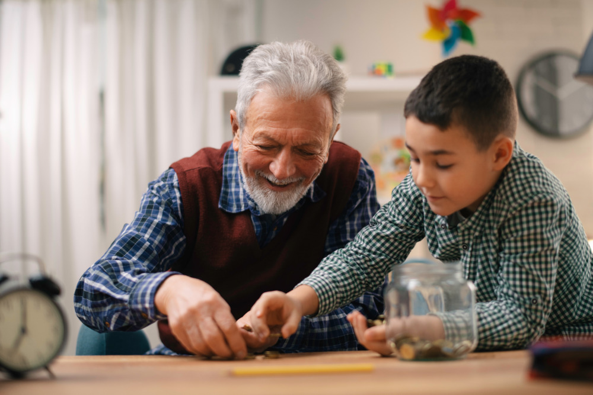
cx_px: 296
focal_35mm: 58
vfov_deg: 23.4
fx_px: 955
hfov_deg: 34.5
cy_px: 198
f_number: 2
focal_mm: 58
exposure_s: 1/200
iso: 400
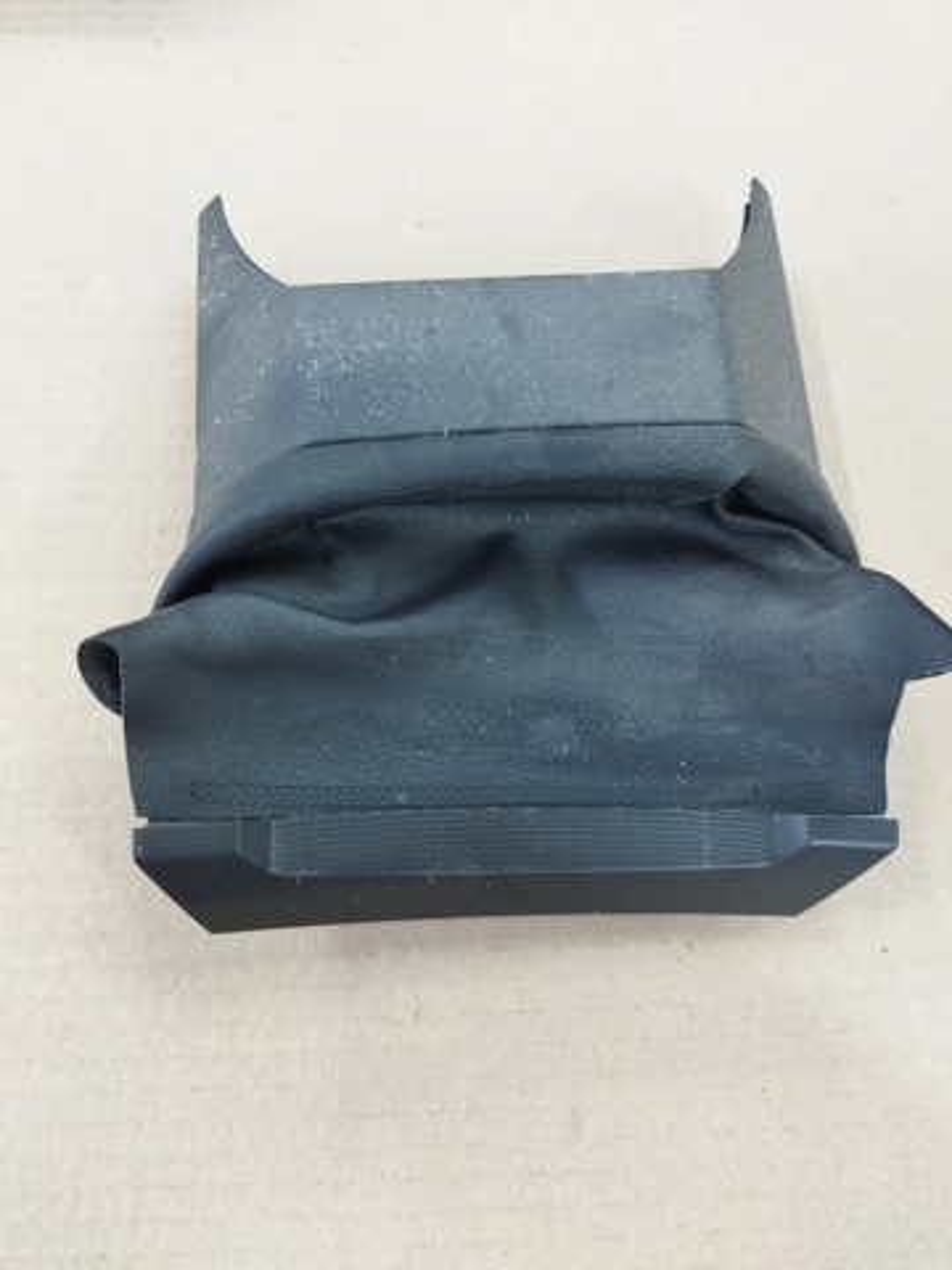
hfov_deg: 51.4
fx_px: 990
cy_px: 635
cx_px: 476
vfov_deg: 65.3
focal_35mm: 27
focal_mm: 4.71
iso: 216
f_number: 1.79
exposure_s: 1/50
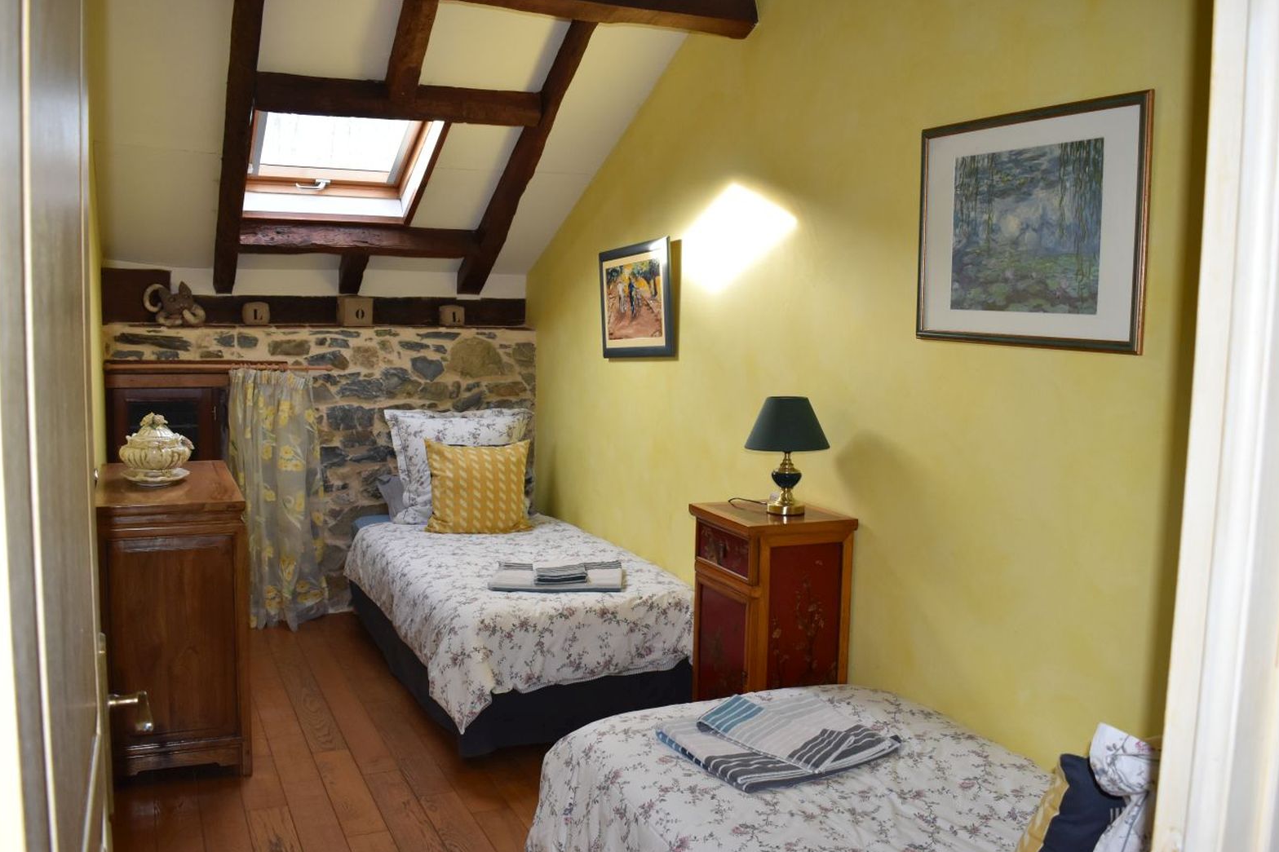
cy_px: 439
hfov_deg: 60.3
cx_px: 657
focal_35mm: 31
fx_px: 1101
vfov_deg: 42.3
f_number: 5.6
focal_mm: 20
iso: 800
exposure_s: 1/125
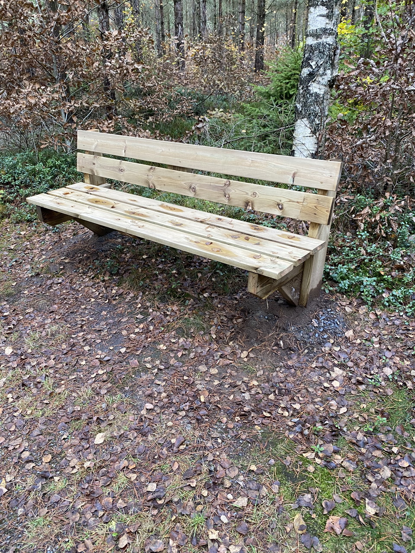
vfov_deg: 67.3
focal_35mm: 26
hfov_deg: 53.1
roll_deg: +2.5
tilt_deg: -25.4
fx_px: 416
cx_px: 208
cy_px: 276
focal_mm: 4.25
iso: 125
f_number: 1.8
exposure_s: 1/95
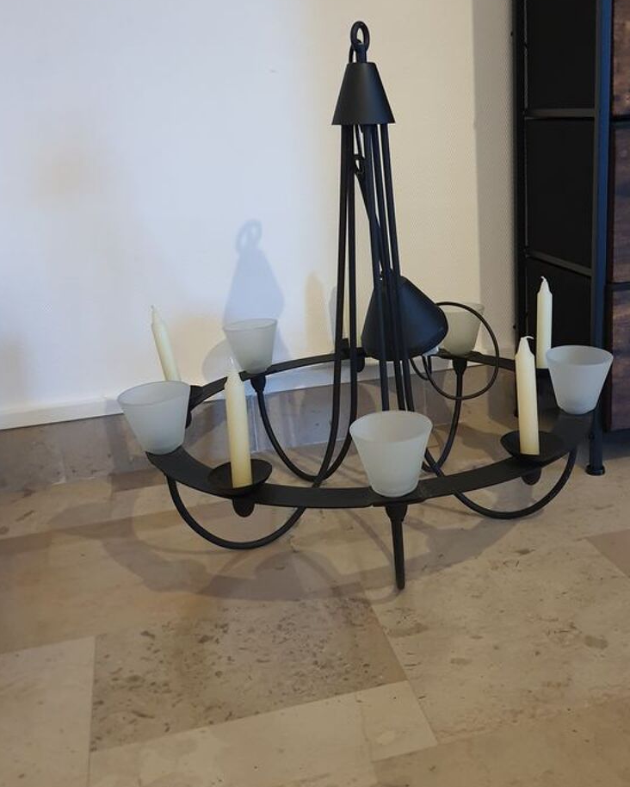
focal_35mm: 37
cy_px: 354
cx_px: 399
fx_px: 862
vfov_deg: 49.0
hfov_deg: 39.8
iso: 500
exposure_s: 1/50
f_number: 1.7
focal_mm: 4.32
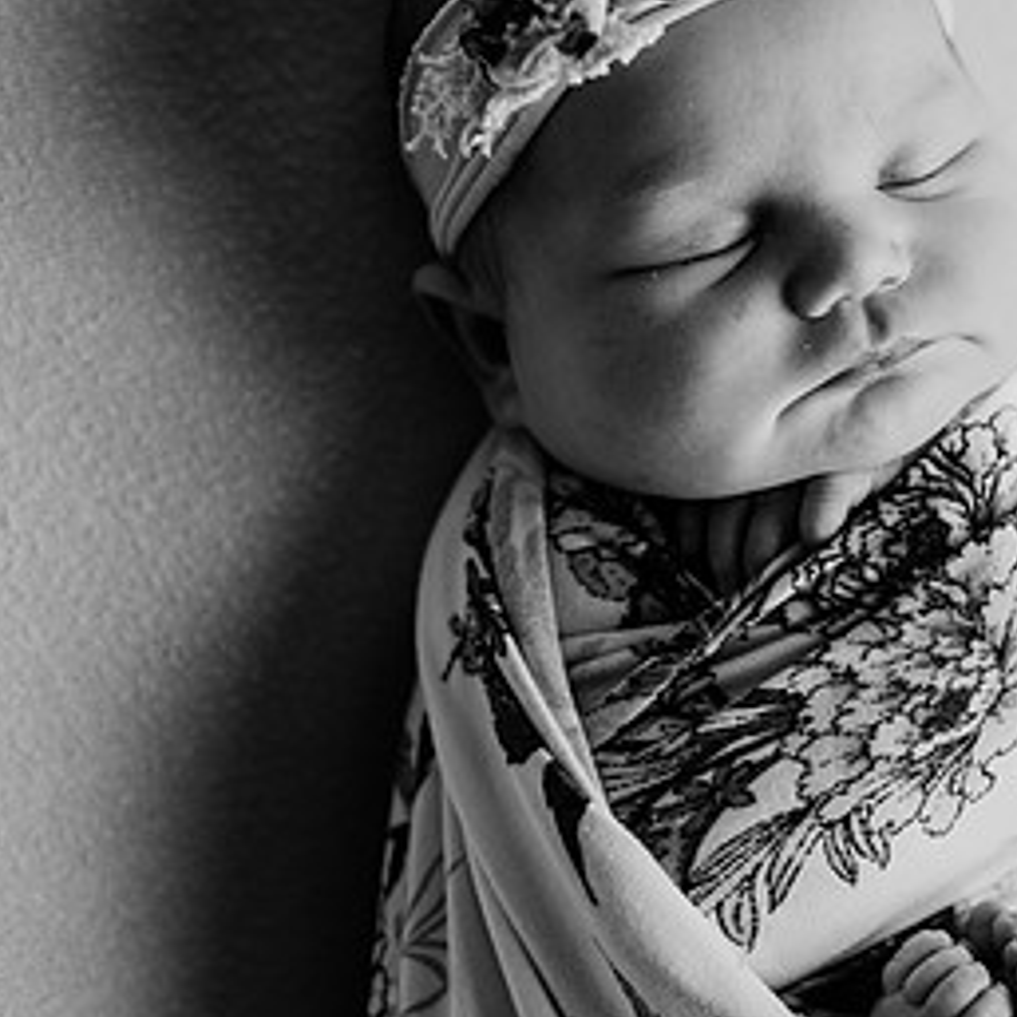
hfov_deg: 18.0
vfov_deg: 18.1
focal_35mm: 96
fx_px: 3191
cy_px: 366
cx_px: 803
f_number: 2.5
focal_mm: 50
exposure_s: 1/160
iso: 100
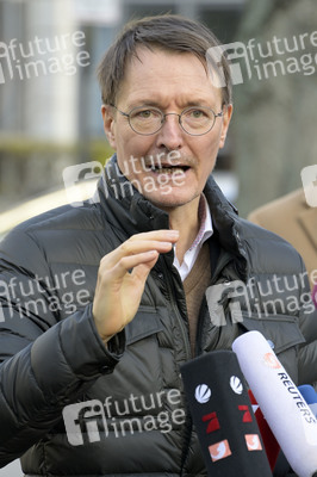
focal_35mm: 300
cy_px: 238
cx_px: 158
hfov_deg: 4.6
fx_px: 3969
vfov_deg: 6.9
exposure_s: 1/400
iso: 2000
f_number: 7.1
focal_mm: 300
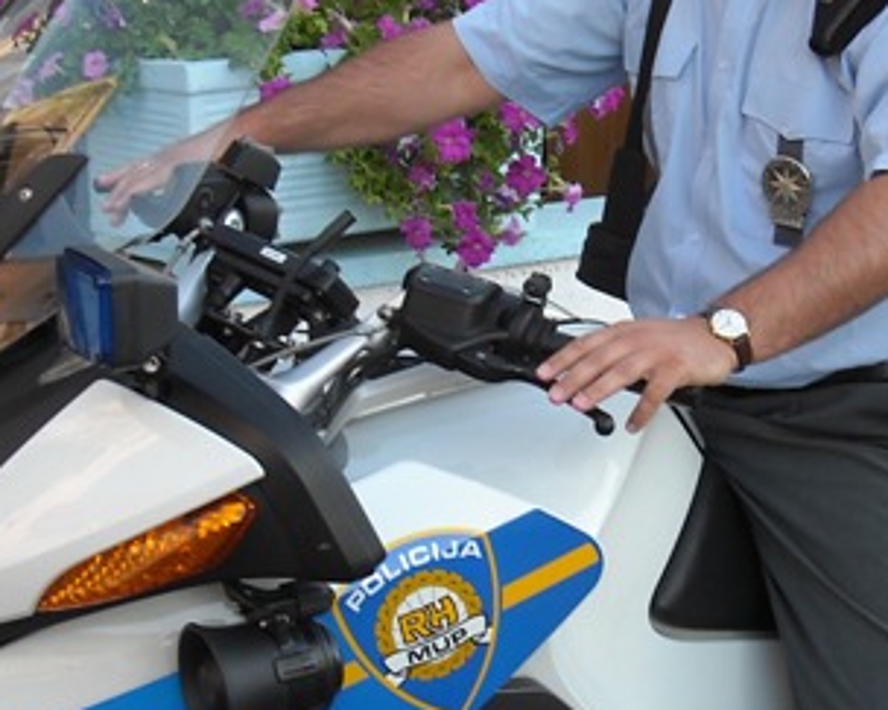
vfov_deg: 17.0
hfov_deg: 21.2
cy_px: 450
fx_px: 2365
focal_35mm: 90
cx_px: 625
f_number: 2.8
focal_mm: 5.7
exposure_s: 1/114
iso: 64
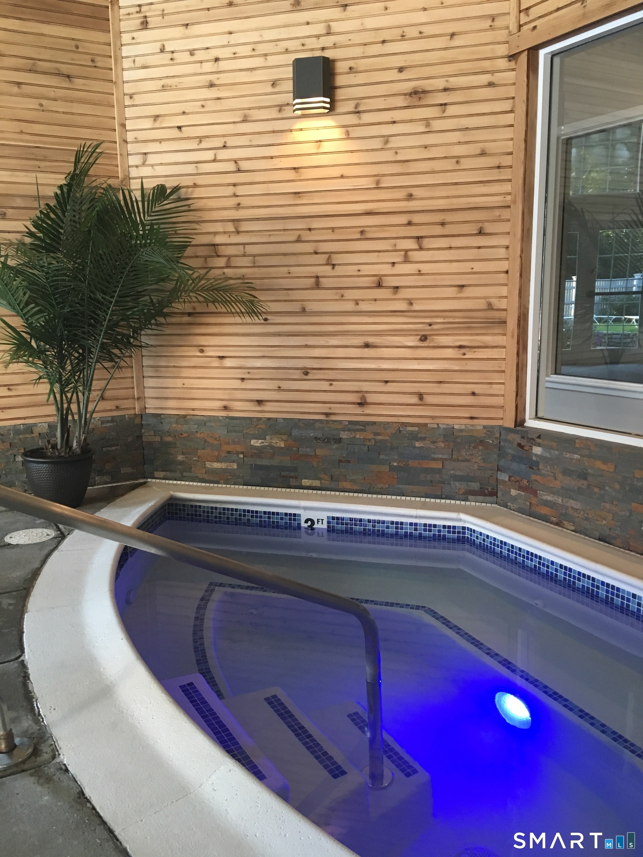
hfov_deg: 48.2
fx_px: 718
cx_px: 322
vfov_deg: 61.7
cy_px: 428
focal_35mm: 29
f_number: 2.2
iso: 125
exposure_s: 1/30
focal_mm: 4.15
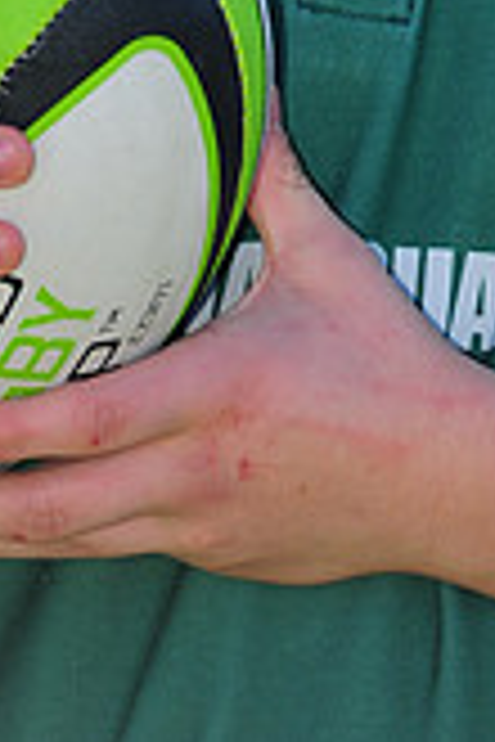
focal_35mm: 705
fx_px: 14539
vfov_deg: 2.9
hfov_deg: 2.0
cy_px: -553
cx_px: 212
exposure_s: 1/640
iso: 200
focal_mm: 200
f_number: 4.5
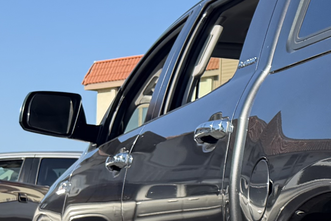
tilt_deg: +1.0
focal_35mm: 108
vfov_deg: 12.5
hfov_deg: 15.5
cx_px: 638
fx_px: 993
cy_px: 233
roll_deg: -0.2
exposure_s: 1/1949
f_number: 1.78
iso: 80
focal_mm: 6.76
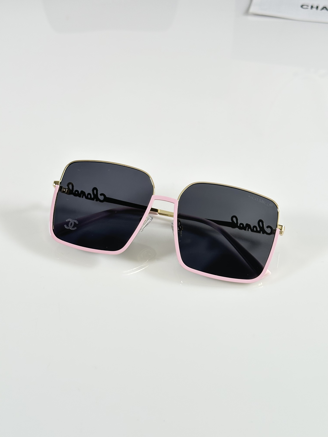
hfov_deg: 30.3
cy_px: 218
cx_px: 164
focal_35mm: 48
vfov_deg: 39.7
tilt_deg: -45.1
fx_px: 606
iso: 80
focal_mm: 6.86
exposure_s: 1/100
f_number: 1.78
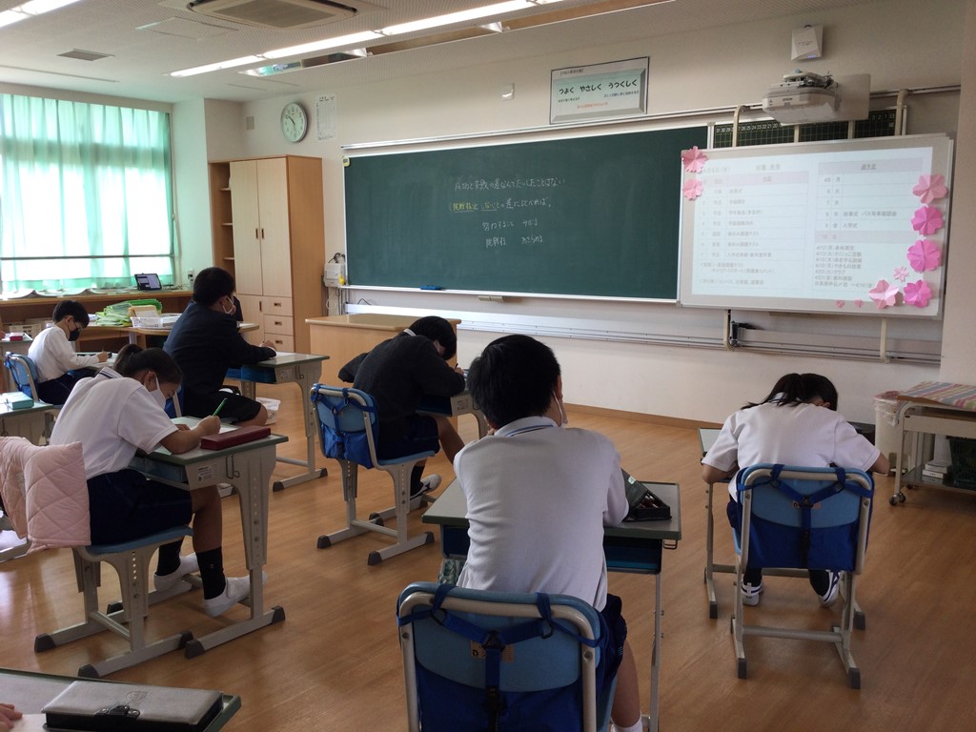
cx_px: 488
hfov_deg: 58.4
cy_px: 366
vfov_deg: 45.4
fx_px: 874
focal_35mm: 31
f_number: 2.4
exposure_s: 1/60
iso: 25
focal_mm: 3.3
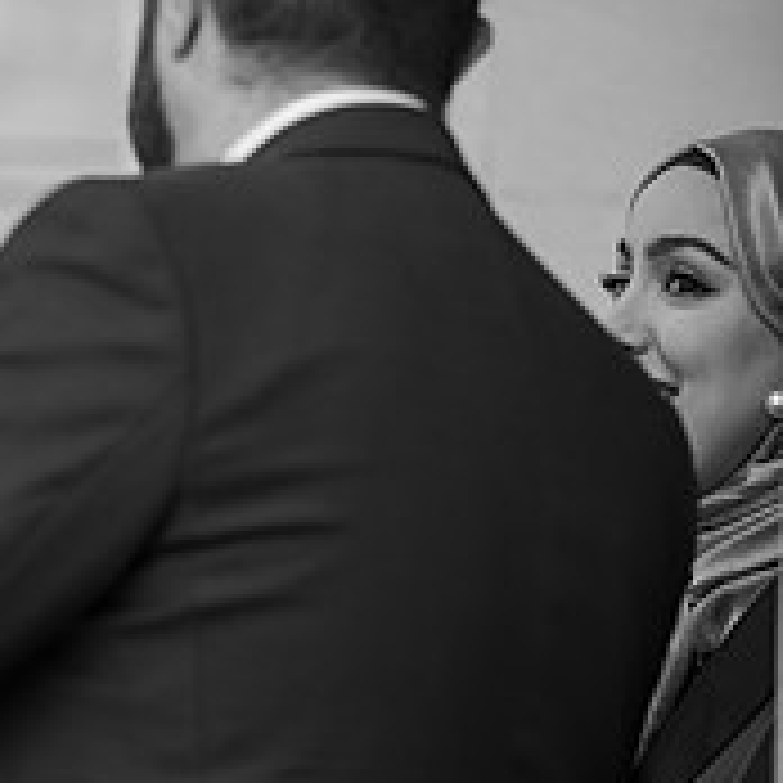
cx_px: -315
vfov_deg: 4.4
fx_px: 10134
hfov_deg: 4.4
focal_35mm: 396
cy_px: 344
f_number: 2.8
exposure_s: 1/400
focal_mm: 140
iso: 100
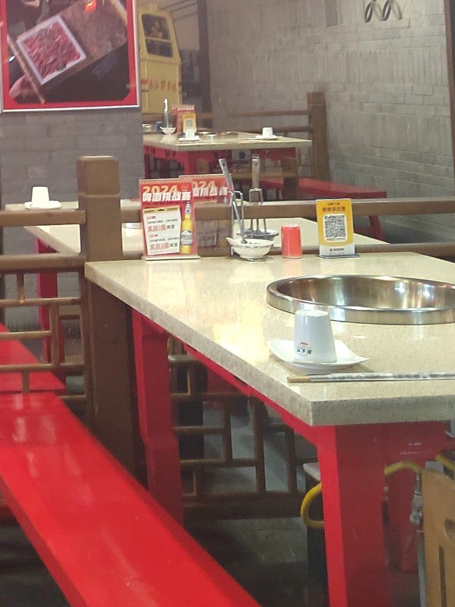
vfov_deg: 28.1
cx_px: -191
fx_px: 1157
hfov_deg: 19.8
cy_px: 39
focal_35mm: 66
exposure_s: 1/33.3
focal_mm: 5.52
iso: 2869
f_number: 1.9
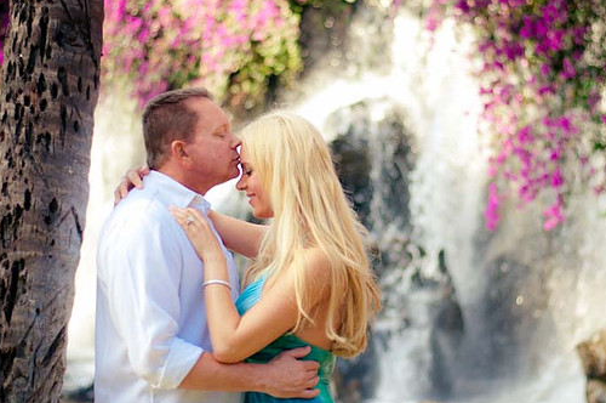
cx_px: 326
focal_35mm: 87
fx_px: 1463
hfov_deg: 23.4
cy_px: 202
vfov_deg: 15.7
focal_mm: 50
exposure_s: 1/250
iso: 200
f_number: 1.8
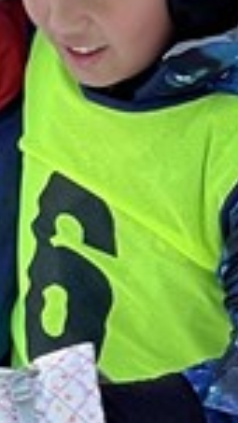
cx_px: -182
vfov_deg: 3.8
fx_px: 6380
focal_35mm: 569
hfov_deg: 2.1
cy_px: 314
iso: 32
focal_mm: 9
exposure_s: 1/428
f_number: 2.8
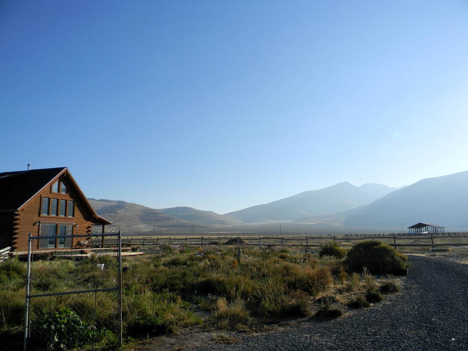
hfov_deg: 63.4
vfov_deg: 49.7
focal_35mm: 28
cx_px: 234
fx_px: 379
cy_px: 176
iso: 80
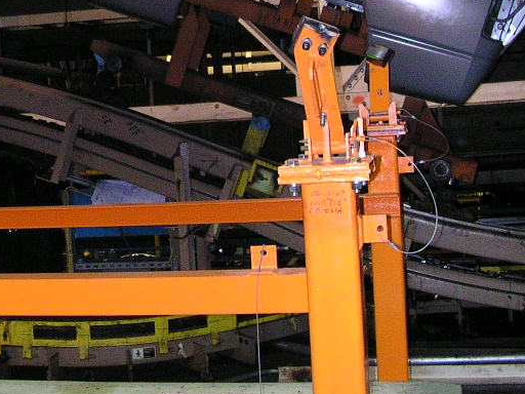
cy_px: 55
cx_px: 155
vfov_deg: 19.6
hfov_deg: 26.1
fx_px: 1122
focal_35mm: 74
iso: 400
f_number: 2.7
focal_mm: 5.6
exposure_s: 1/60
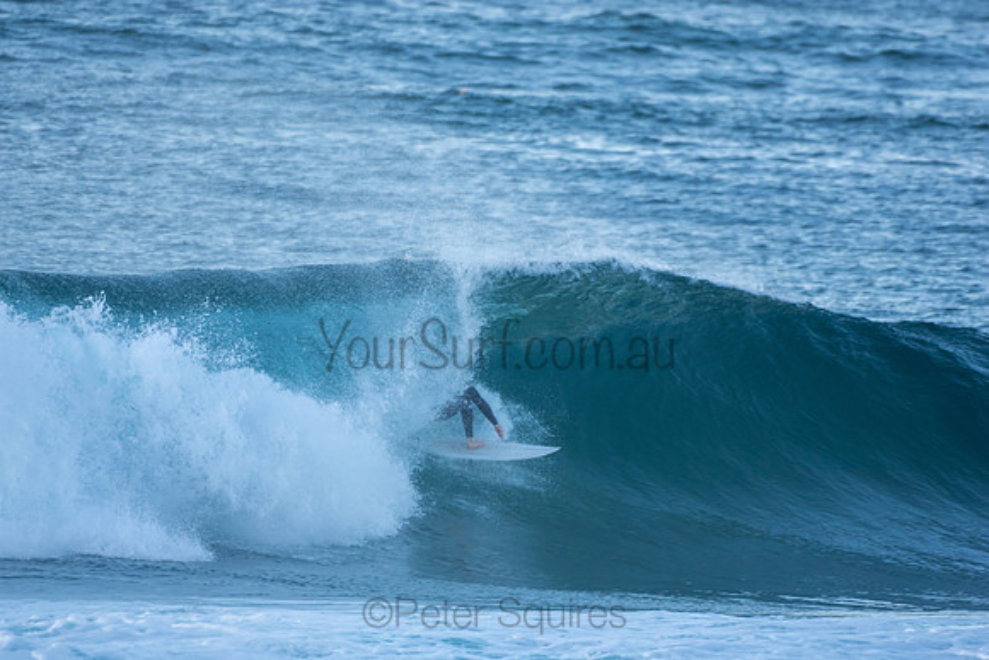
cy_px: 330
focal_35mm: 750
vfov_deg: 1.8
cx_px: 494
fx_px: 20608
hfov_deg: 2.7
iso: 280
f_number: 5.6
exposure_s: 1/400
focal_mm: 500
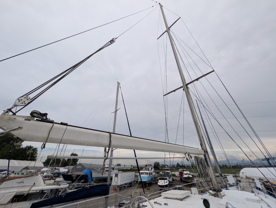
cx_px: 138
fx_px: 96
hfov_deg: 110.5
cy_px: 104
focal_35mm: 12
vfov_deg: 94.6
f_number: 1.7
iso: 51
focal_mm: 2.02
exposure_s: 1/2646
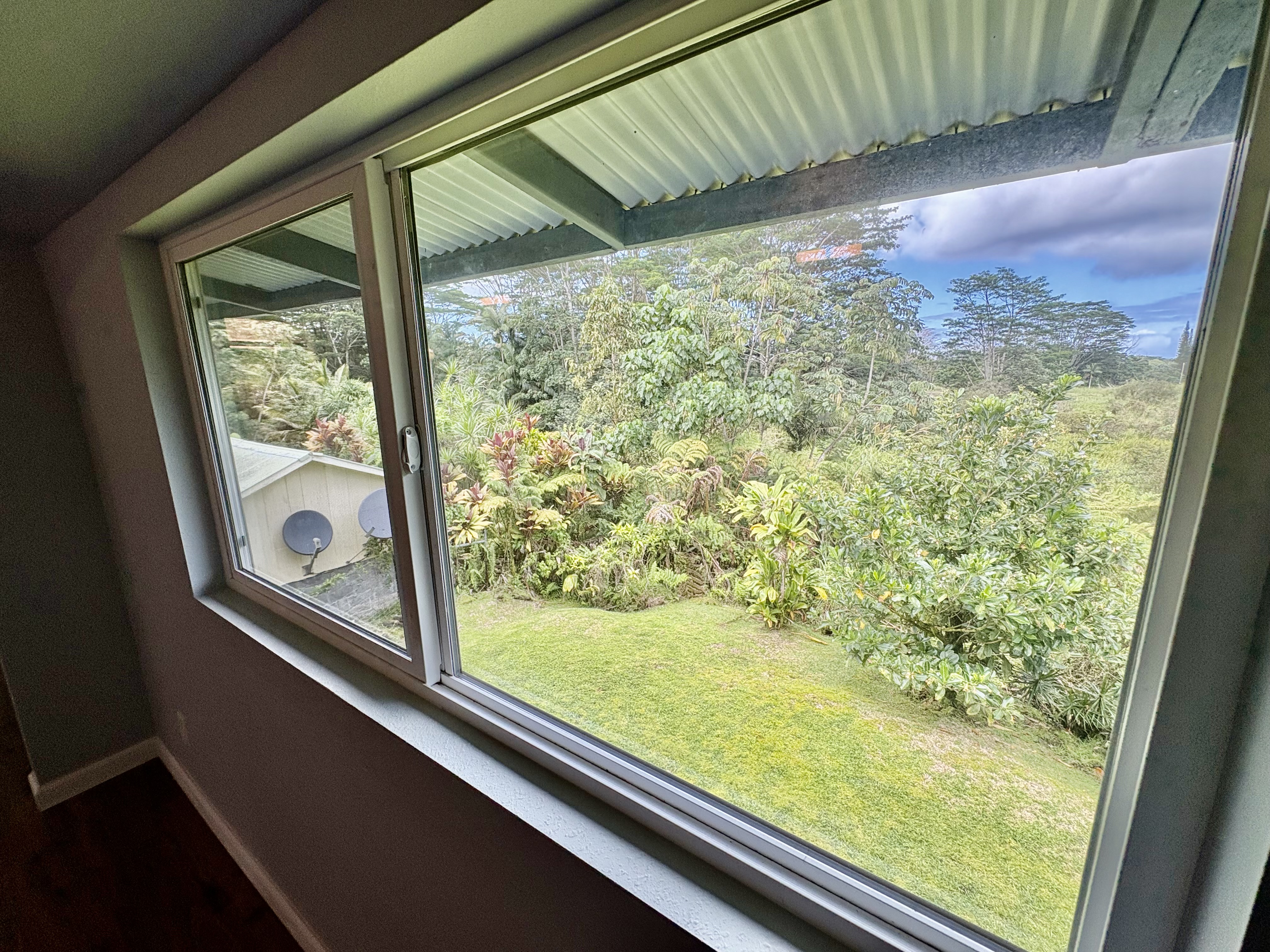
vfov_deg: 85.7
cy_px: 476
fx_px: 514
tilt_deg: -12.1
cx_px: 635
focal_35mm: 14
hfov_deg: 102.1
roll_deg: +1.5
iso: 40
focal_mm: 2.22
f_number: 2.2
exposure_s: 1/191
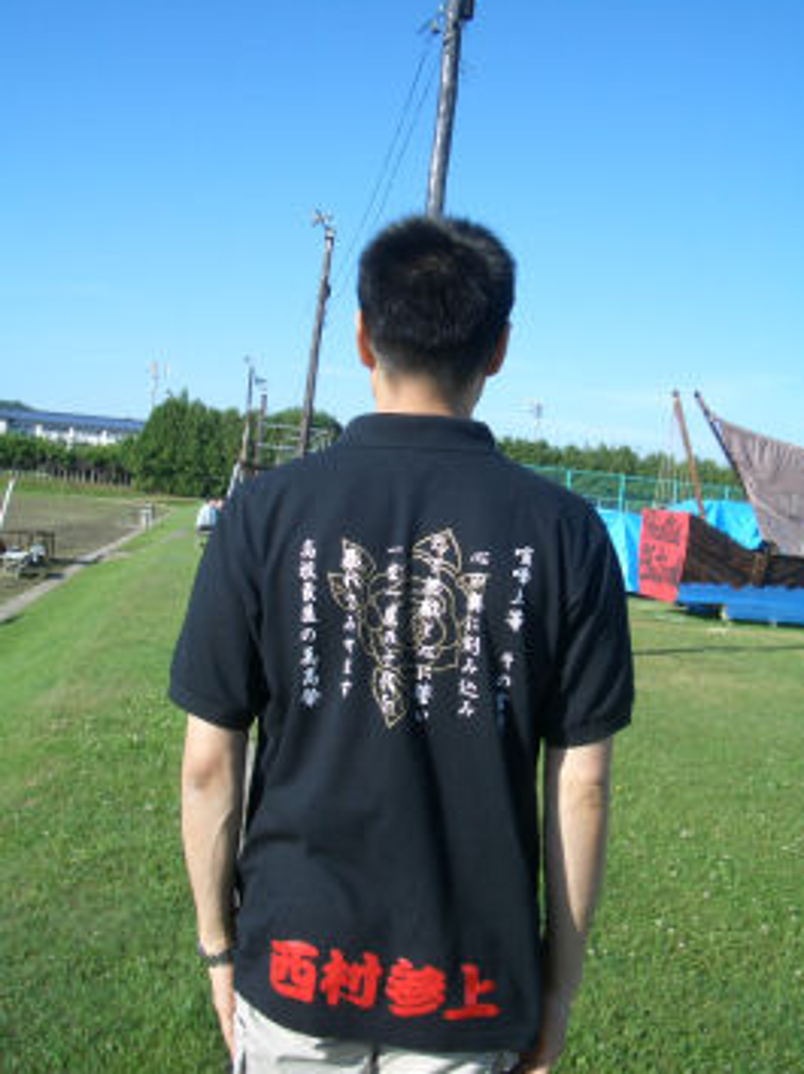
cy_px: 567
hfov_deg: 37.7
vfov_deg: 49.0
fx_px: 1178
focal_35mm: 38
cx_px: 413
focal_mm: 5.8
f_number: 4.3
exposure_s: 1/400
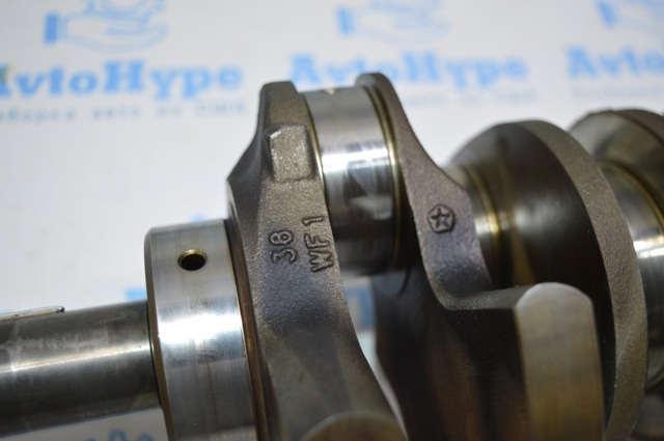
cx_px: 332
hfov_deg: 46.5
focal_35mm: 42
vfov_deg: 31.8
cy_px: 220
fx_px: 774
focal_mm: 28
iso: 400
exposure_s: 1/60
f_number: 4.2
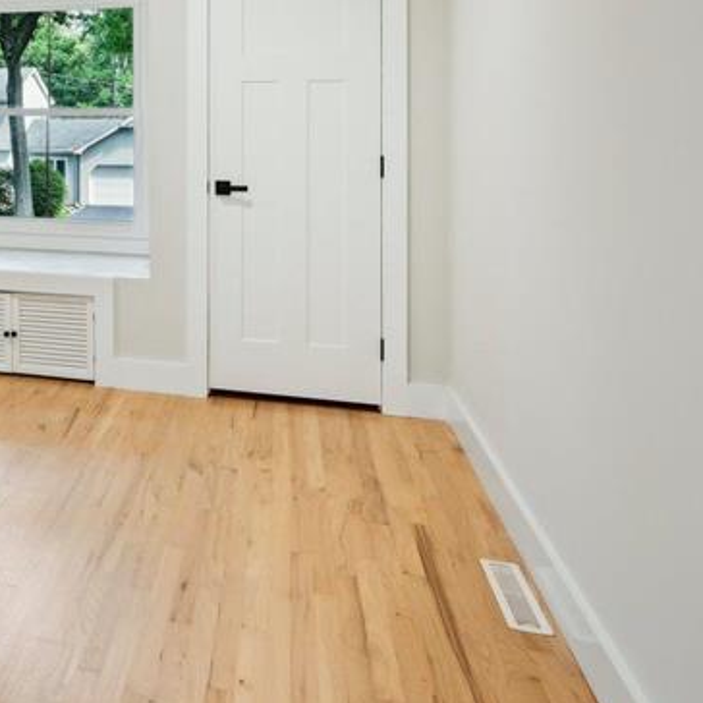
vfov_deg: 40.6
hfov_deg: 35.8
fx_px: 902
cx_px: -85
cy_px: 127
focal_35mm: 39
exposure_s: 1/20
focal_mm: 15.5
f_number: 8
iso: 400
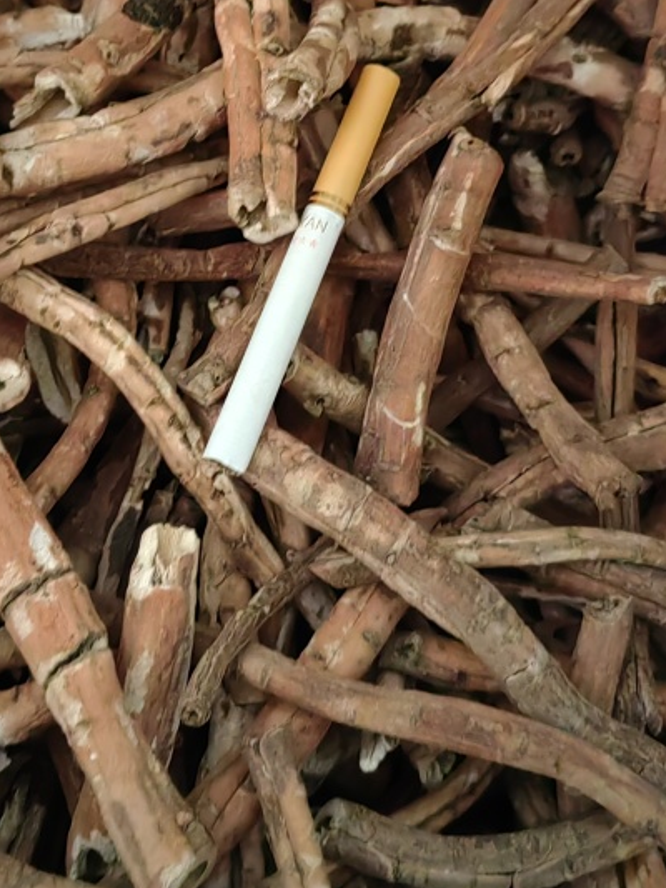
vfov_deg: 34.8
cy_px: 221
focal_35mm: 54
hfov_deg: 27.0
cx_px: 276
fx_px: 1385
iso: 3200
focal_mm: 5.52
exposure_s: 1/16.7
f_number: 1.9
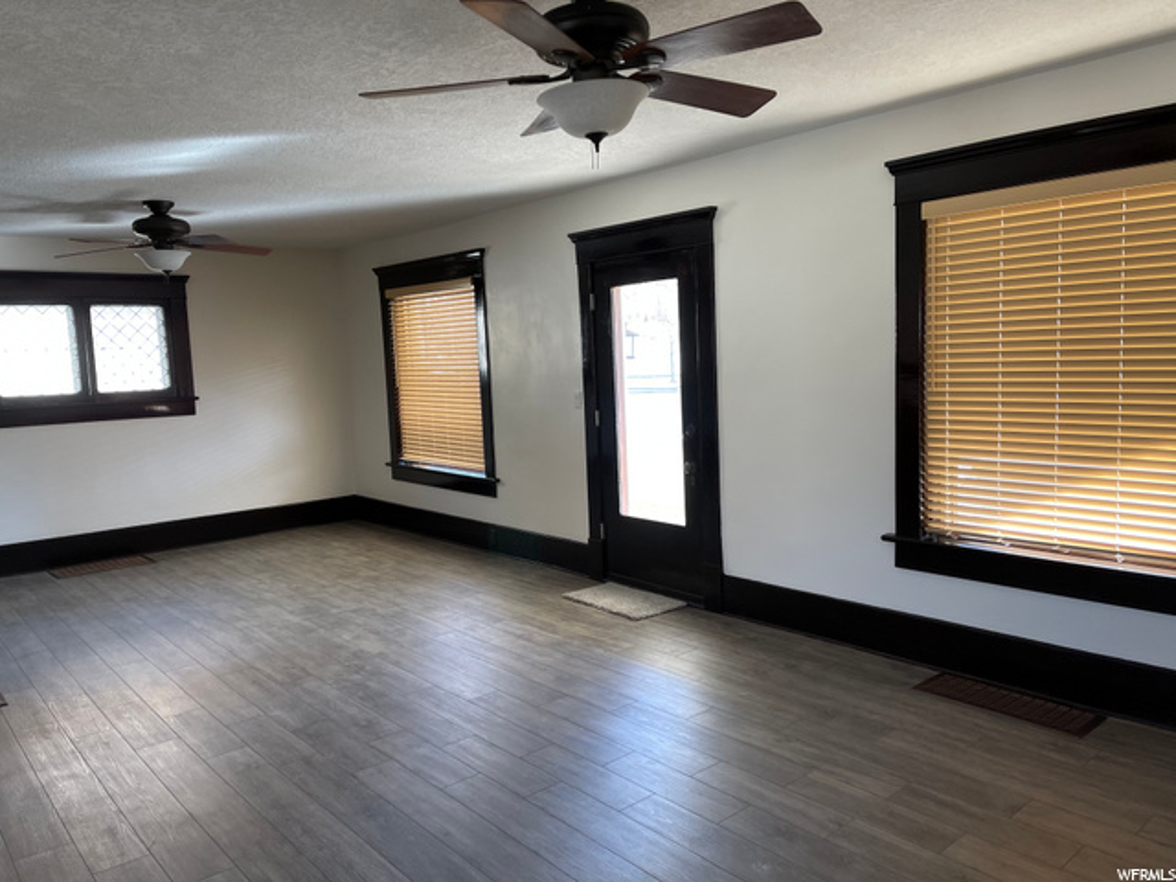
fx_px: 883
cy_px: 441
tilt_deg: -6.3
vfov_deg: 53.1
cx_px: 588
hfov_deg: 67.3
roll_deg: +2.7
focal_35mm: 26
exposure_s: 1/121
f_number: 1.6
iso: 125
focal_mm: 5.1
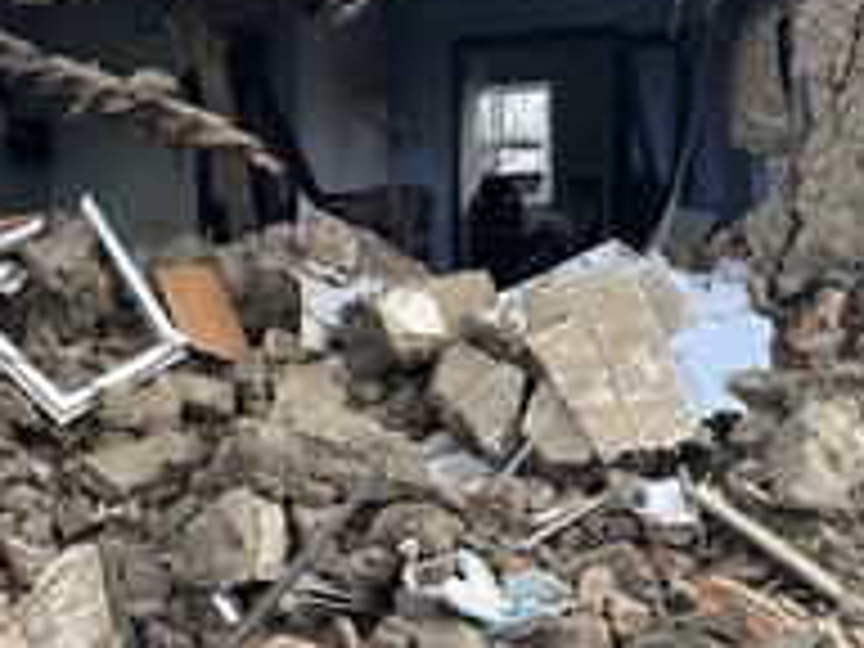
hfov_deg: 37.2
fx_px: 1248
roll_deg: +2.3
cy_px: 428
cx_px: 207
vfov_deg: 28.9
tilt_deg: -10.6
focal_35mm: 50
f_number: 1.78
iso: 80
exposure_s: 1/1289
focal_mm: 6.86
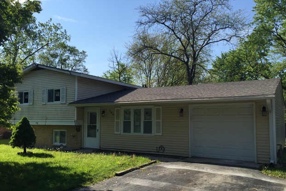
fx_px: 246
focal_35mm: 31
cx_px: 140
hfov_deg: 60.3
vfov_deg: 42.3
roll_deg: -1.3
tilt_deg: +3.2
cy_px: 104
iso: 32
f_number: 2.2
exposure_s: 1/1522
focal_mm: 4.15
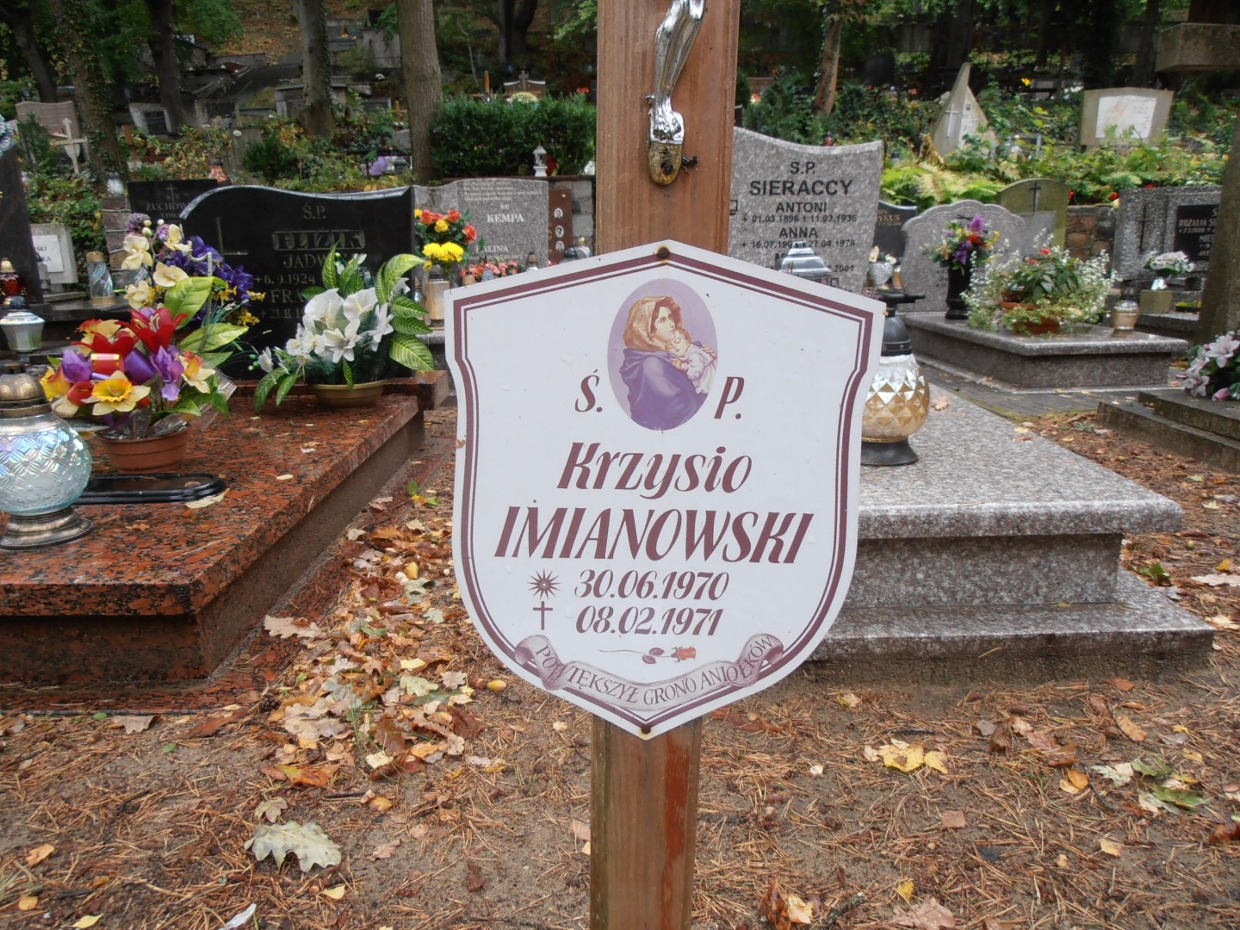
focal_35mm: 24
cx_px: 620
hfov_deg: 71.6
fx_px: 860
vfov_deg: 56.8
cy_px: 465
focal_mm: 4.2
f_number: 3
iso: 80
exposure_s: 1/30
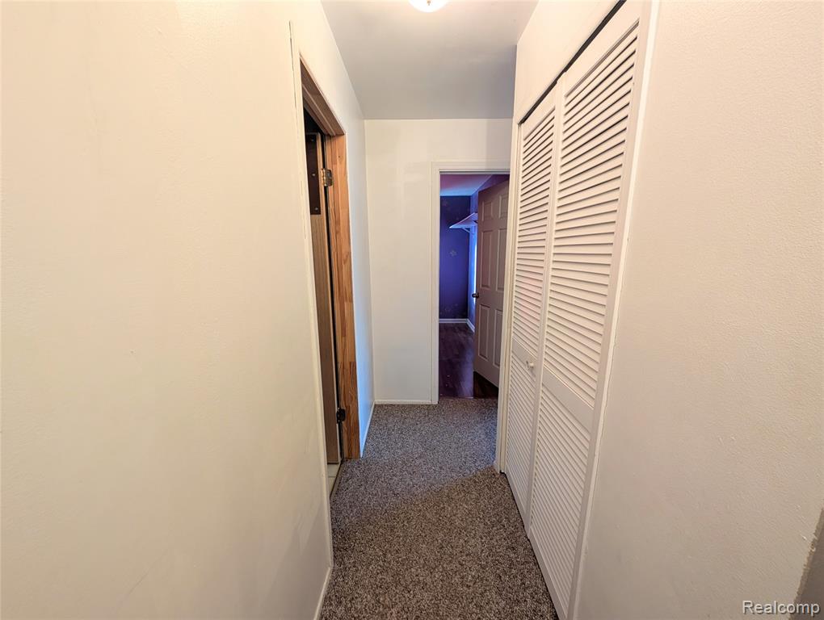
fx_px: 286
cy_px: 310
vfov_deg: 94.6
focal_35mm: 12
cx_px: 412
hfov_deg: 110.5
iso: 127
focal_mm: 2.02
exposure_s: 1/30
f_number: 1.7
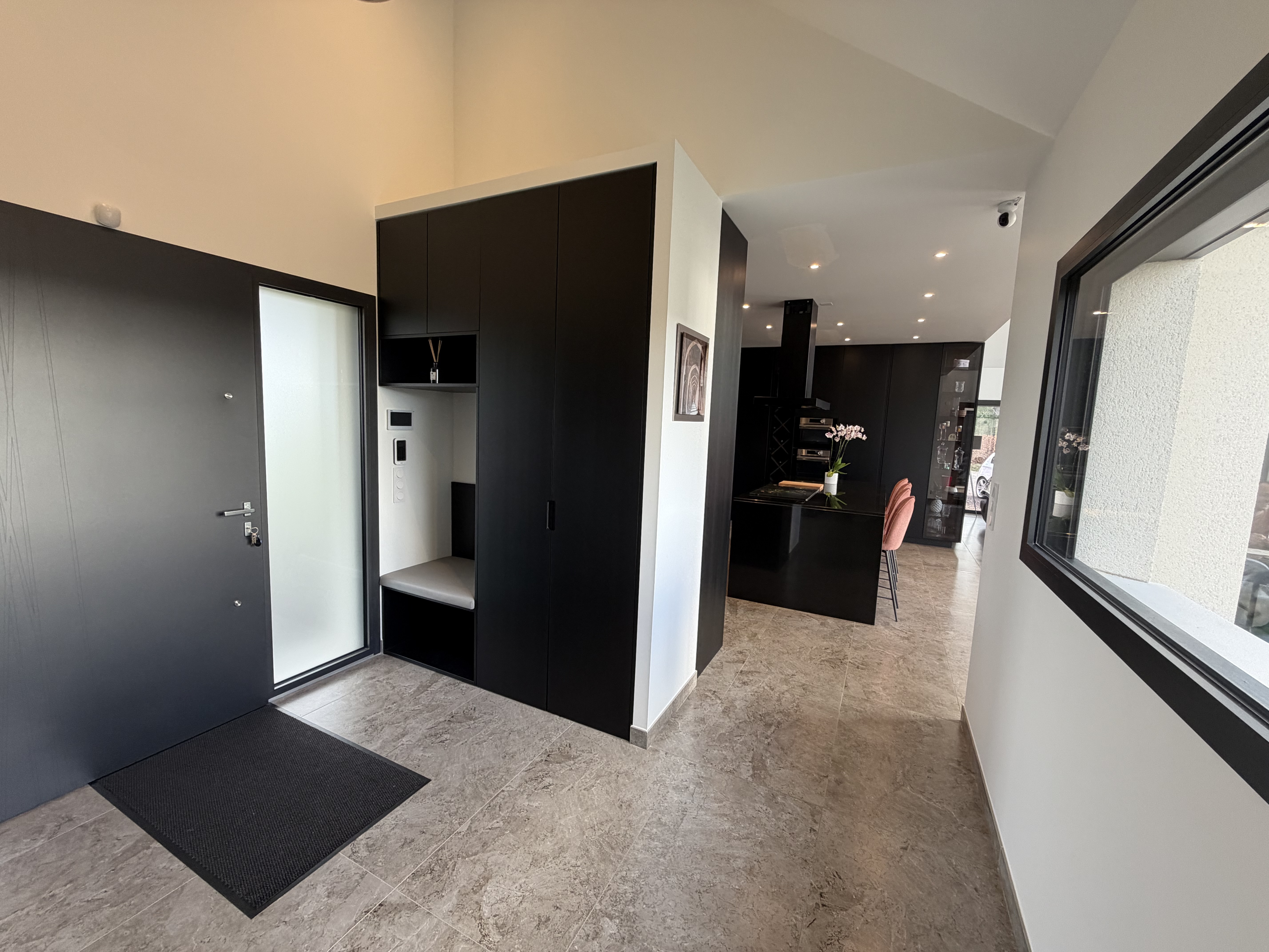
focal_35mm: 14
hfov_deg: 102.1
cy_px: 476
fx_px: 513
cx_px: 634
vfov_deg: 85.7
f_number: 2.2
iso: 160
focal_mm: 2.22
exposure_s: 1/121
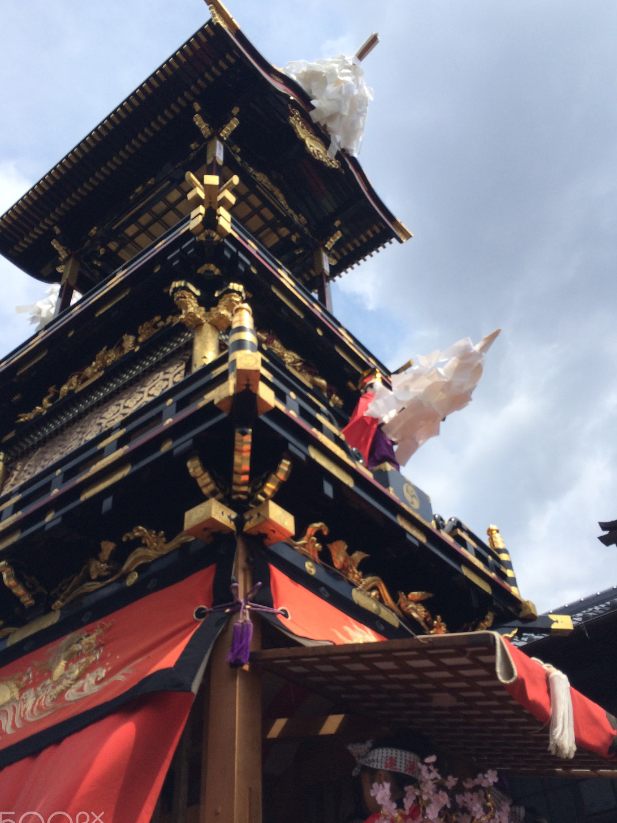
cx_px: 303
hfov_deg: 42.9
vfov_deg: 55.3
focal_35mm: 33
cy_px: 446
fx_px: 784
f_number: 2.2
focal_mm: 4.12
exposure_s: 1/2160
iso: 40
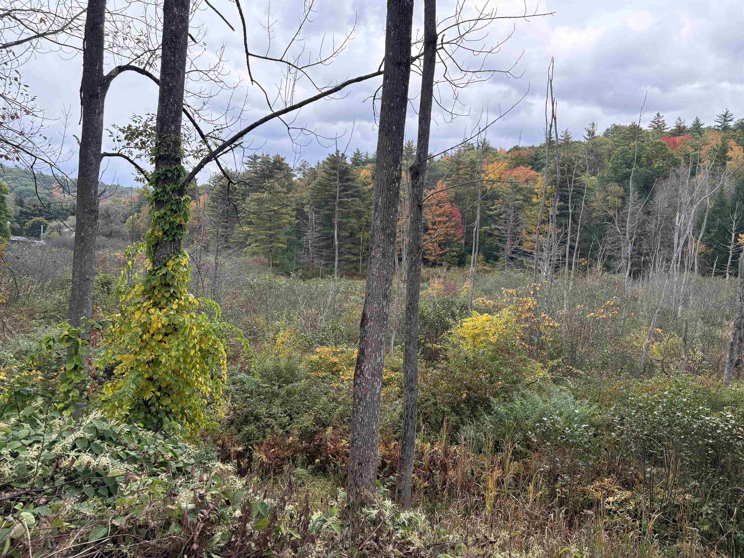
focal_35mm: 26
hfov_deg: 67.3
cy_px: 279
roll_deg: -2.8
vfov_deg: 53.1
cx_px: 372
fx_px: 559
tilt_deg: -3.6
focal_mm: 5.96
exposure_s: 1/535
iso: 64
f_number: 1.6
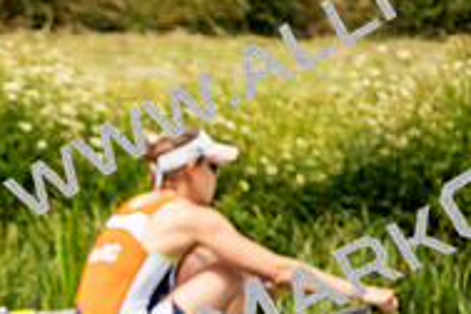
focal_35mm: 1838
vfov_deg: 0.7
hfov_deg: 1.1
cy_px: 258
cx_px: -177
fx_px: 24045
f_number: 6.3
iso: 320
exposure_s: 1/2000
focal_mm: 600
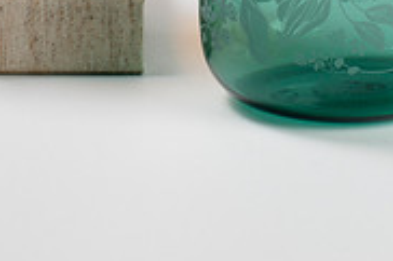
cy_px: -135
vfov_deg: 6.2
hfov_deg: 9.4
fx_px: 2399
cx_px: 191
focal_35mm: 220
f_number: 14
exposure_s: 1/160
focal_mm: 50
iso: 100
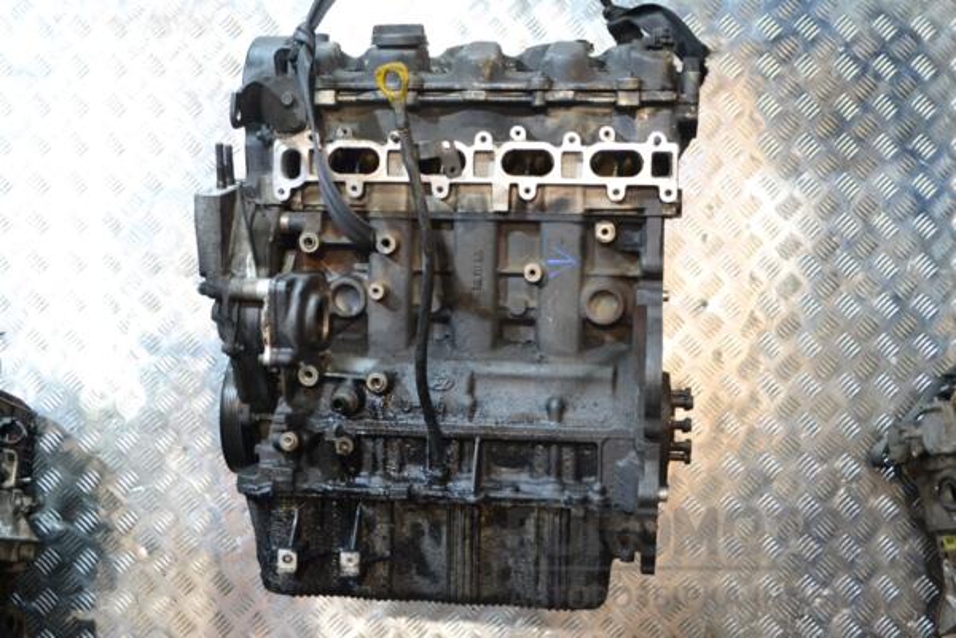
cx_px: 478
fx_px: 1275
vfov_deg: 28.1
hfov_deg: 41.1
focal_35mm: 48
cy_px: 319
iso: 2000
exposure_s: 1/30
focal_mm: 32
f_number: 4.8
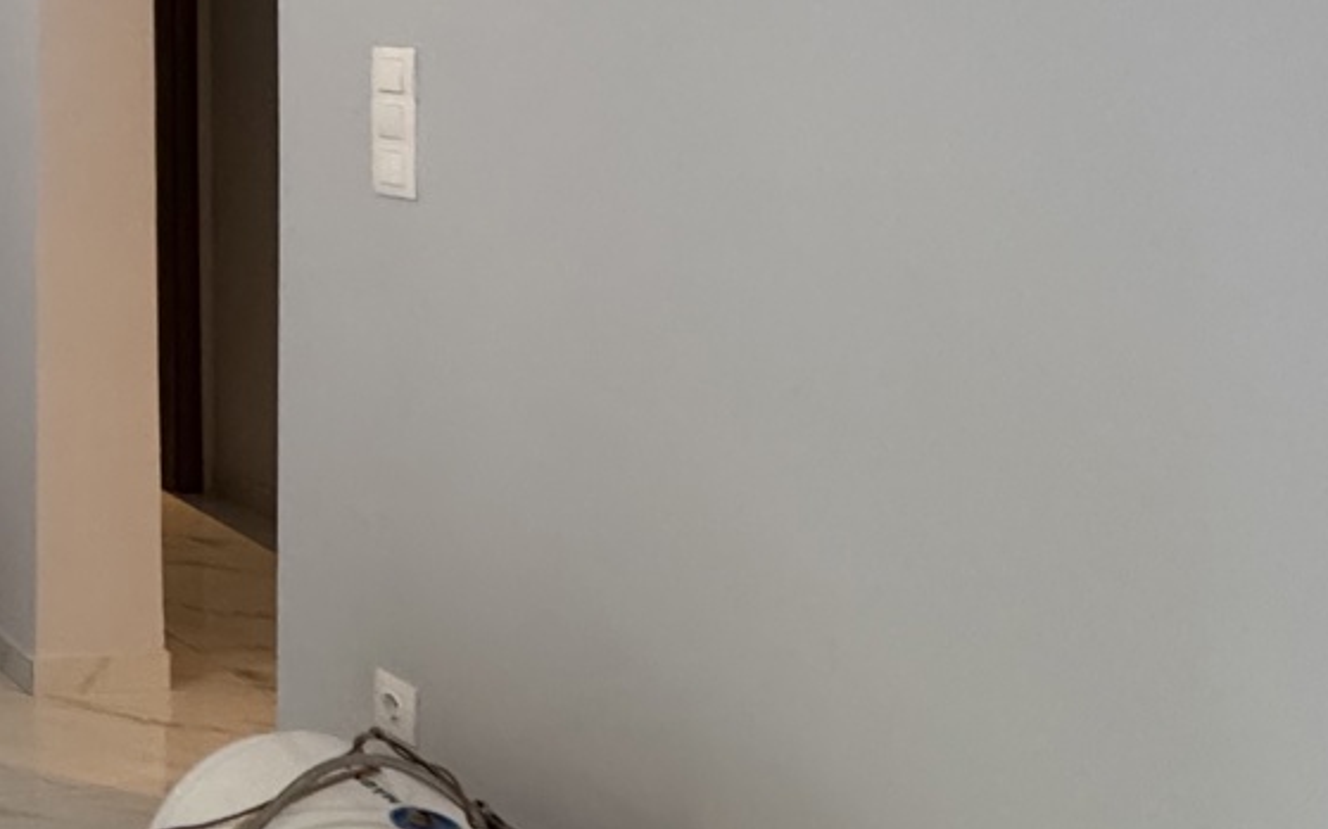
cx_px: -632
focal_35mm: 51
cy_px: -38
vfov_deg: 24.0
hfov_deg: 27.8
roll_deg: +1.0
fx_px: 1845
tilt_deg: +1.7
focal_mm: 2.22
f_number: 2.2
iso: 320
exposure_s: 1/81
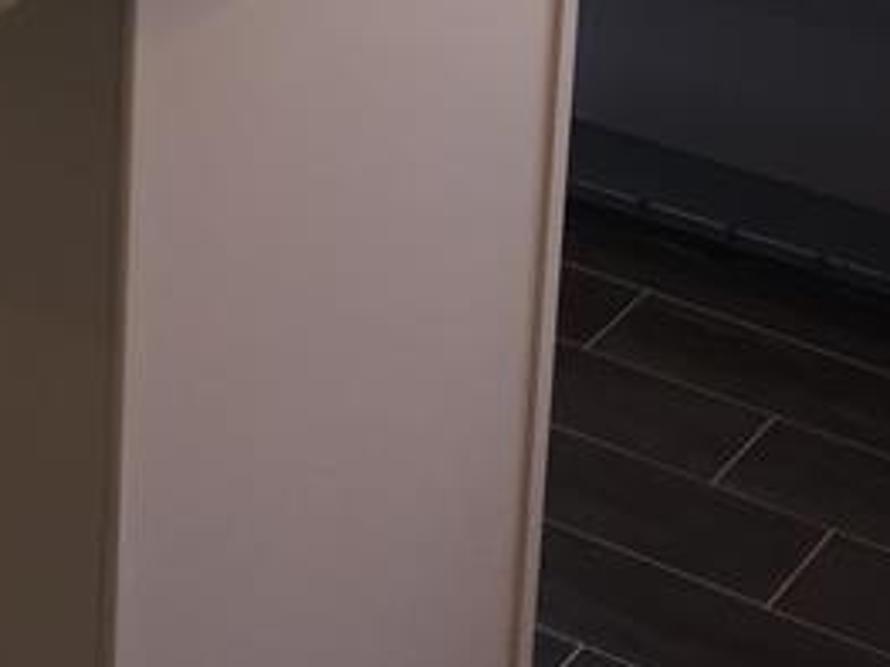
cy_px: -515
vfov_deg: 12.1
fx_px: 2904
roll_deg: -0.4
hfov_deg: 15.0
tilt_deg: -13.0
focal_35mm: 113
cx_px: -748
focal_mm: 4.15
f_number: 2.2
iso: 32
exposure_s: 1/60
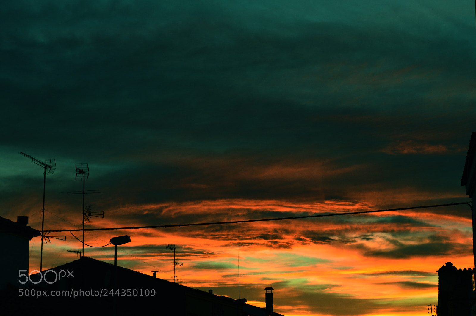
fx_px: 1030
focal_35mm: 78
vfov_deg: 17.5
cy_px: 158
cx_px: 238
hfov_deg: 26.0
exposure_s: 1/60
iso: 400
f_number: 8
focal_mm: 52
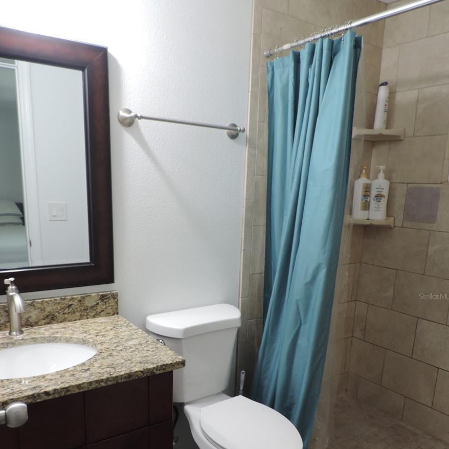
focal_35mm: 29
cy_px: 296
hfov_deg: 55.6
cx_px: 225
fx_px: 426
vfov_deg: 54.6
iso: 280
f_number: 3
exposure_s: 1/30
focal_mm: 4.3
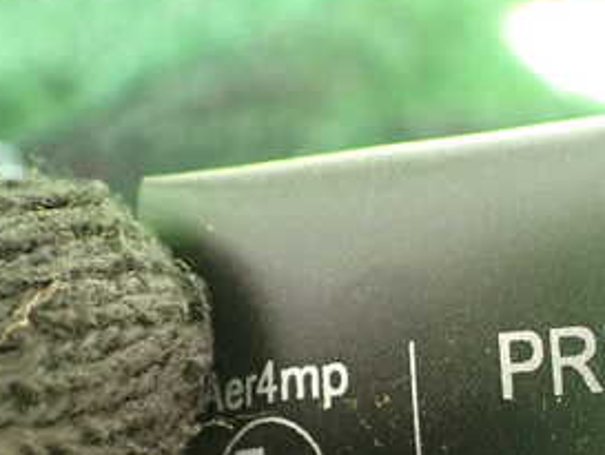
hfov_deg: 29.1
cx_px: 419
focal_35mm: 66
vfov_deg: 21.8
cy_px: 395
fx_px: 1154
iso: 800
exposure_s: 1/125
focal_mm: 5.4
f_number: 2.3
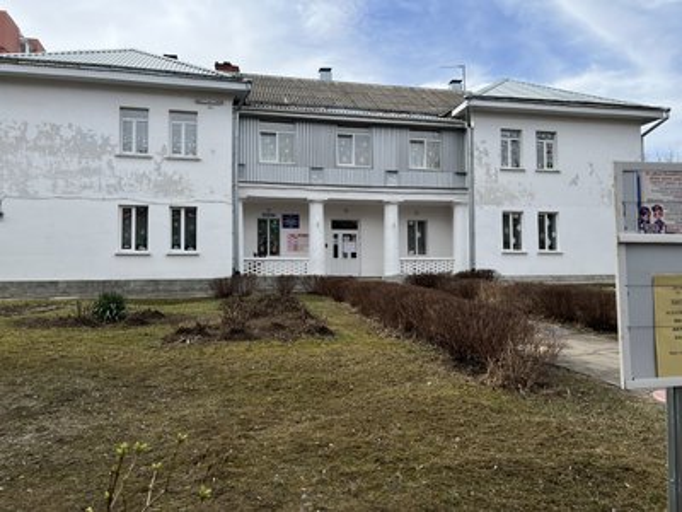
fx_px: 512
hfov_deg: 67.3
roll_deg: +0.4
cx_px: 341
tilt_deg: +3.1
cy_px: 256
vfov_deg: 53.1
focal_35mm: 26
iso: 50
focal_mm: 5.7
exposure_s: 1/3165
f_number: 1.5
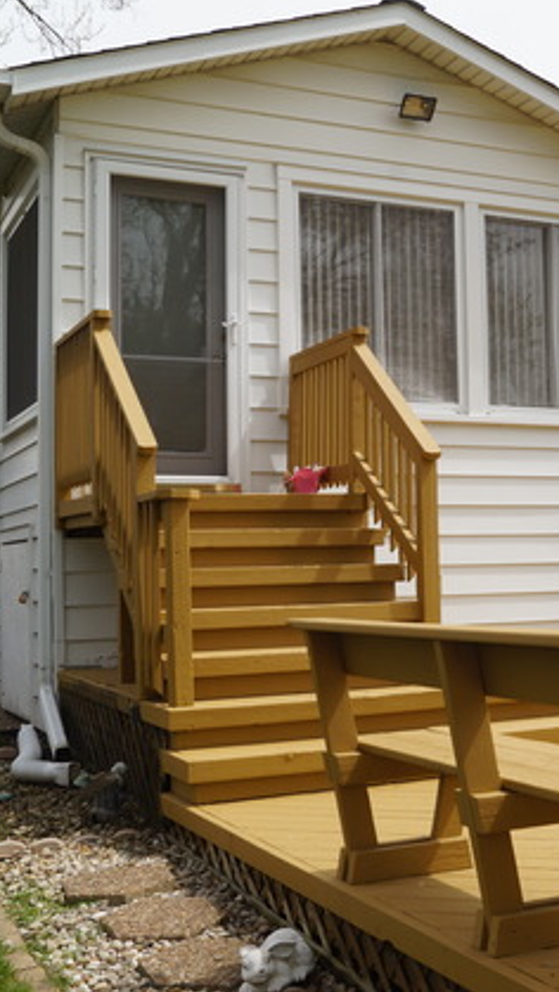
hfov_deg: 24.2
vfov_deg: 42.9
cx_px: 516
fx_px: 1264
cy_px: 492
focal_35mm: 48
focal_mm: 20
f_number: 13
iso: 100
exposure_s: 1/80
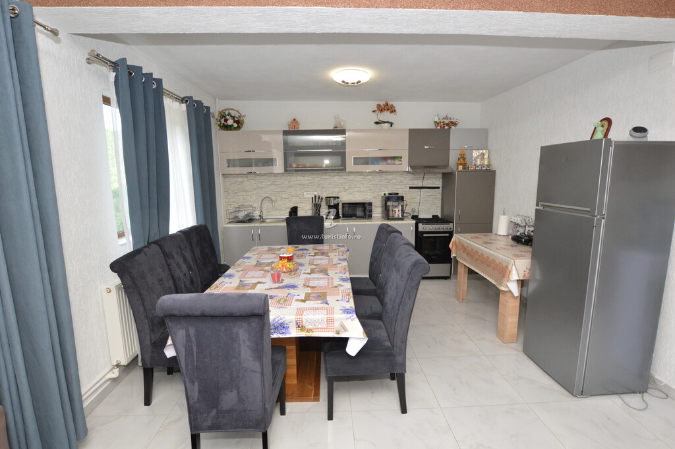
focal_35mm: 16
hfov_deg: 95.0
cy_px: 224
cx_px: 338
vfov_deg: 72.0
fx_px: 309
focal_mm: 11
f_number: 8
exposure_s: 1/80
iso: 800
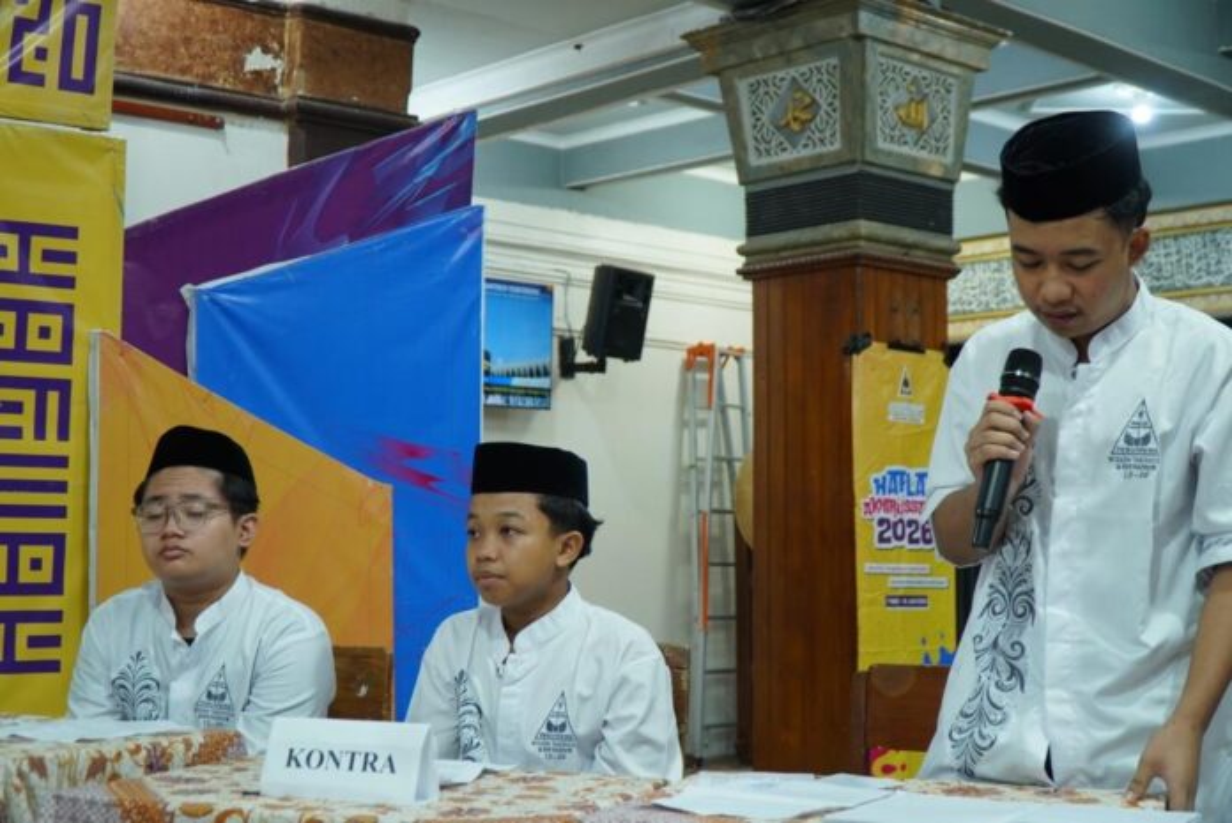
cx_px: 616
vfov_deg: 29.9
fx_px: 1541
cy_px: 412
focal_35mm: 45
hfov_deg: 43.6
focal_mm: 30
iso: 800
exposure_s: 1/50
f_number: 4
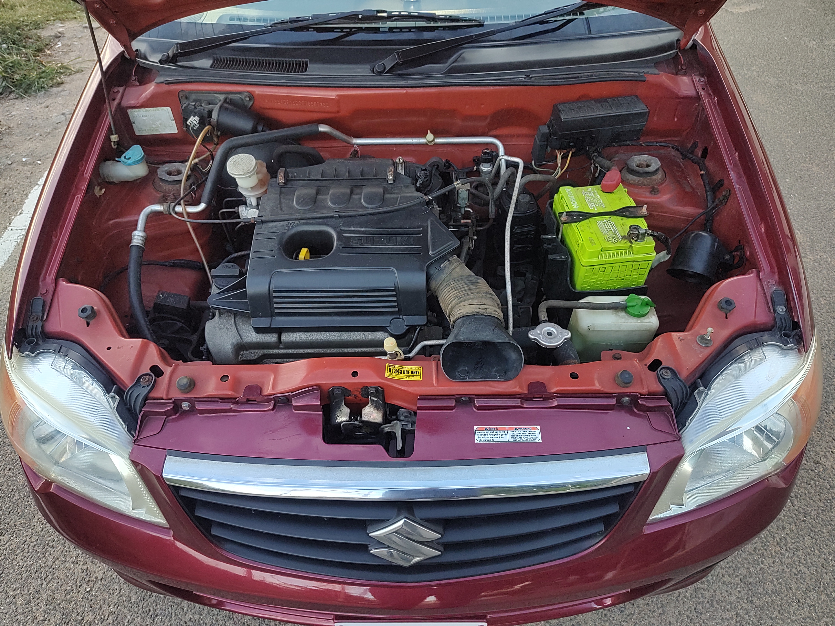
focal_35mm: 23
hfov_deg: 73.9
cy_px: 313
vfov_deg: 58.9
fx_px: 555
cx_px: 418
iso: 100
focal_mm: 5.56
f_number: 1.8
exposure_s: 1/130
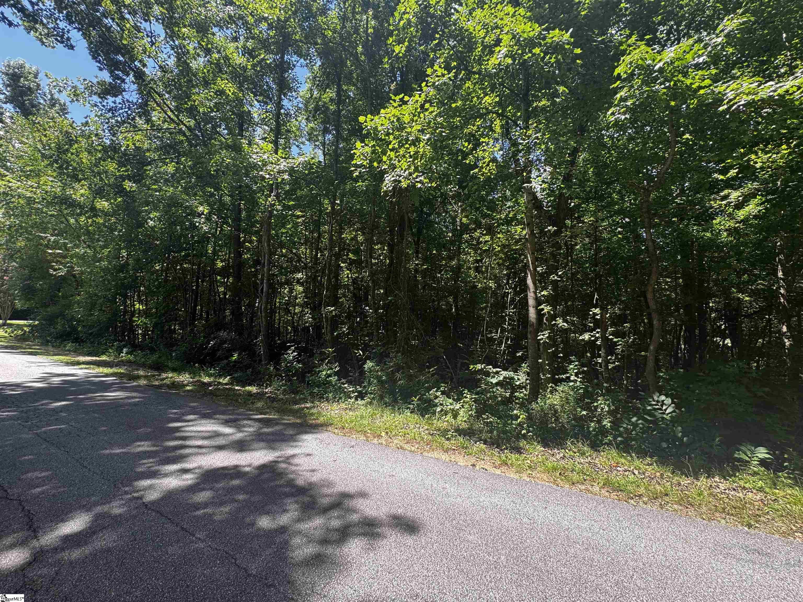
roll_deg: -3.8
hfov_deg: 102.1
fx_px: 325
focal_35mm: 14
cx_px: 402
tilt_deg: +4.8
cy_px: 301
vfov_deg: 85.7
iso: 40
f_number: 2.2
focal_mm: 2.22
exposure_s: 1/116
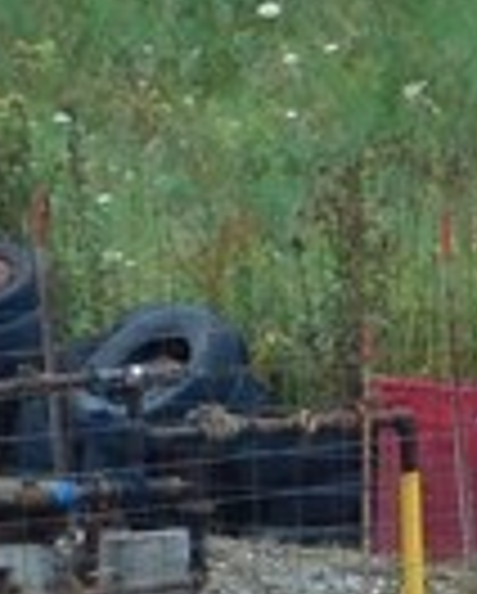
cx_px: -72
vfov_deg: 0.7
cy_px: 108
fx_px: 49174
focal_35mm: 2793
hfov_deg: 0.6
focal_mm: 65.4
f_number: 5.8
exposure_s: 1/125
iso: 125
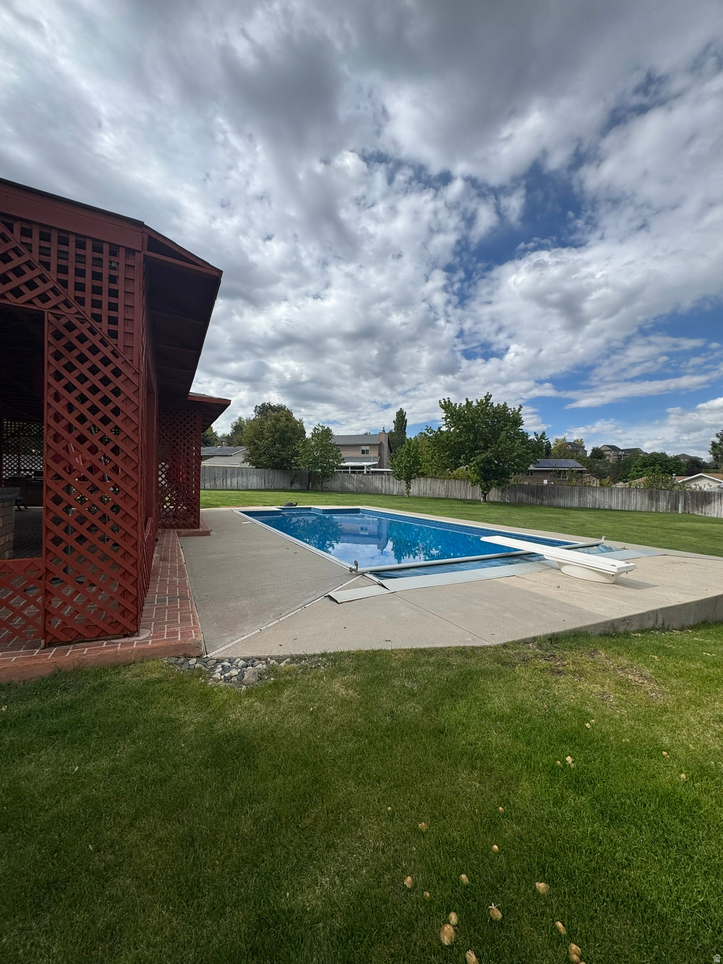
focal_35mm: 14
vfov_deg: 102.1
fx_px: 390
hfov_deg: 85.7
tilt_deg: -1.5
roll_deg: -1.9
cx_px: 362
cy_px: 482
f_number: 2.2
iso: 50
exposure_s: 1/2028
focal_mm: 2.22
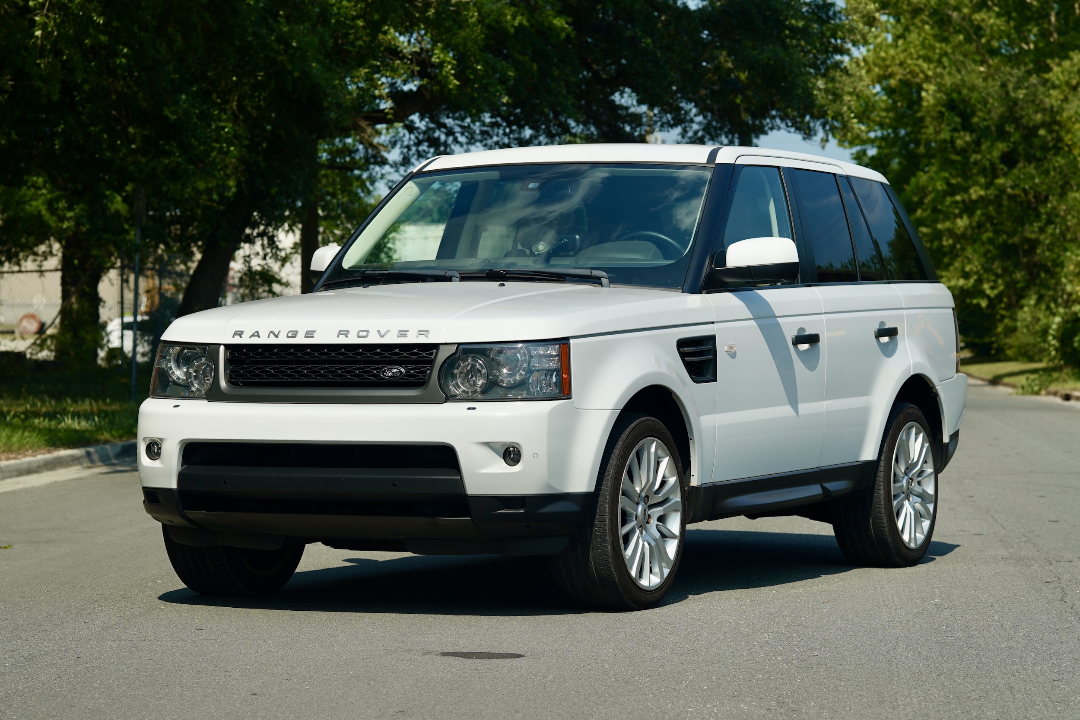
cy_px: 360
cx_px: 540
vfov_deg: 16.1
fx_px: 2550
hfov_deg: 23.9
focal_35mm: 85
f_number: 4.5
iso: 50
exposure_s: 1/250
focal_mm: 85
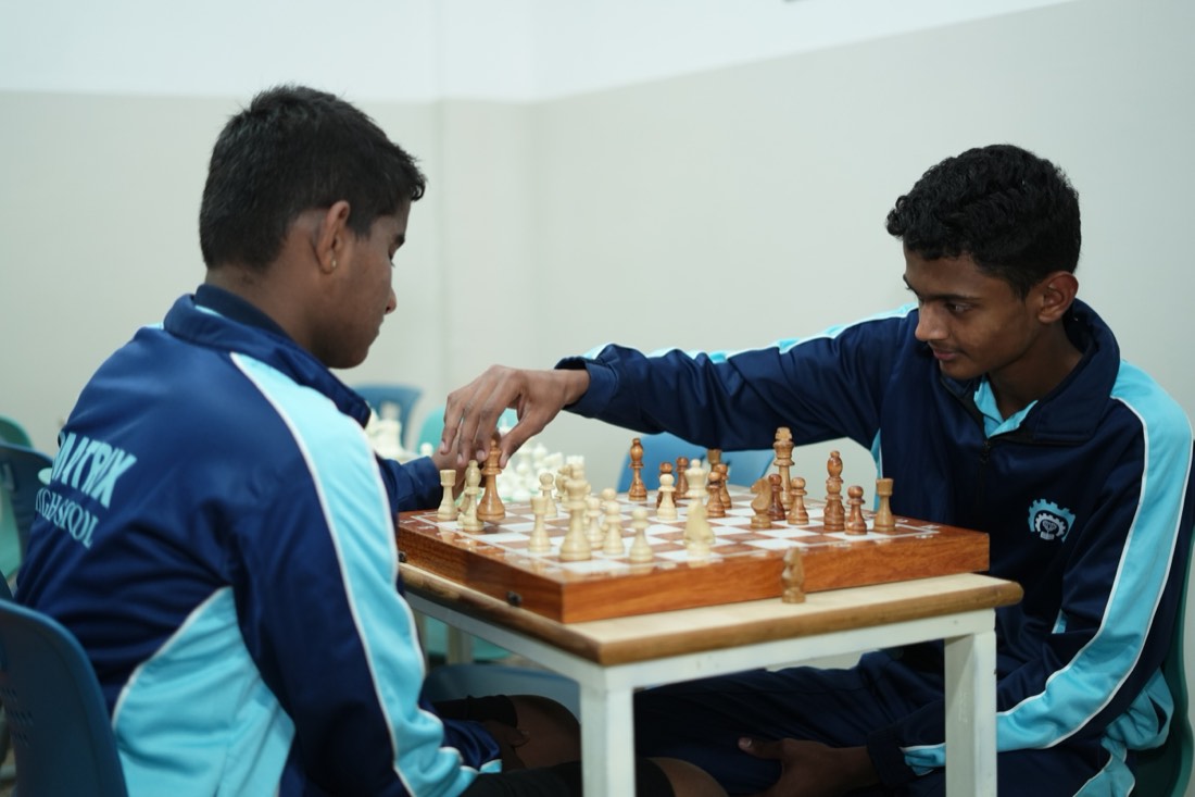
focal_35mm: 50
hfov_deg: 39.6
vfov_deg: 27.0
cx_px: 598
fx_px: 1659
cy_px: 398
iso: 1000
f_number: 1.8
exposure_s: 1/160
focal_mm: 50
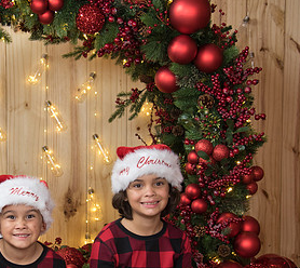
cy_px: 205
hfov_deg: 24.2
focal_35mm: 74
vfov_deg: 21.8
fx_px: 688
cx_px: 52
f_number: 4
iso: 1000
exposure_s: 1/60
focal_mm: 34
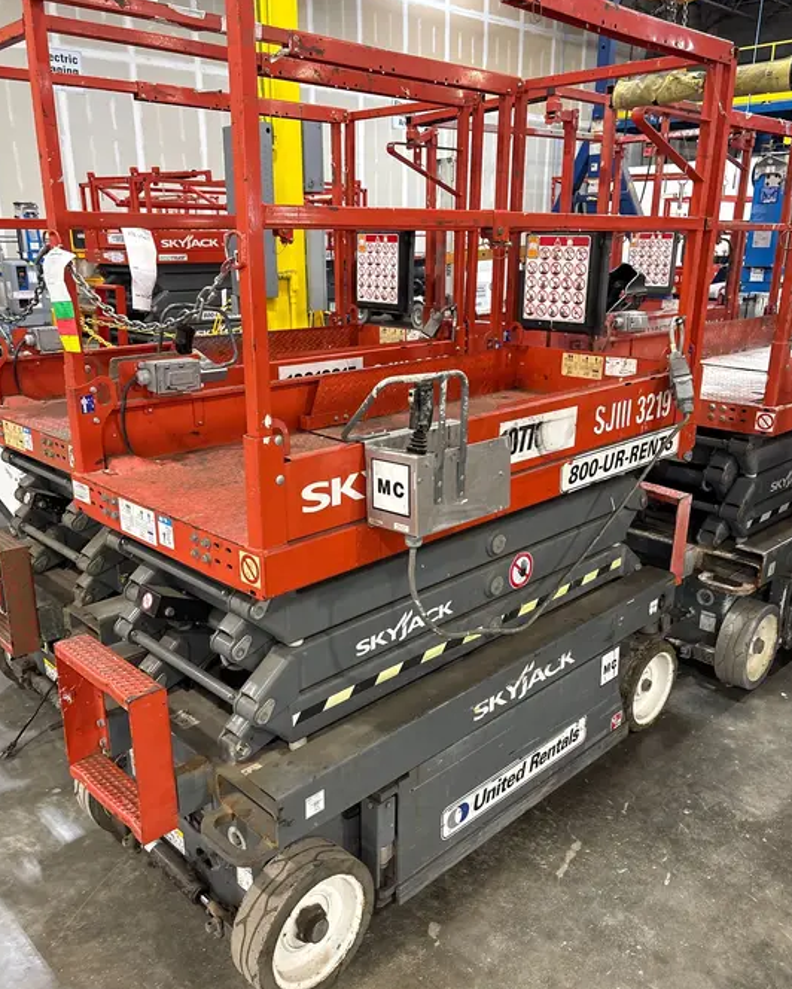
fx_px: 820
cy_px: 515
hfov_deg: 51.6
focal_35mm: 28
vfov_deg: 62.2
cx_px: 390
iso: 250
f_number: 1.6
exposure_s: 1/60
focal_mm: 5.96
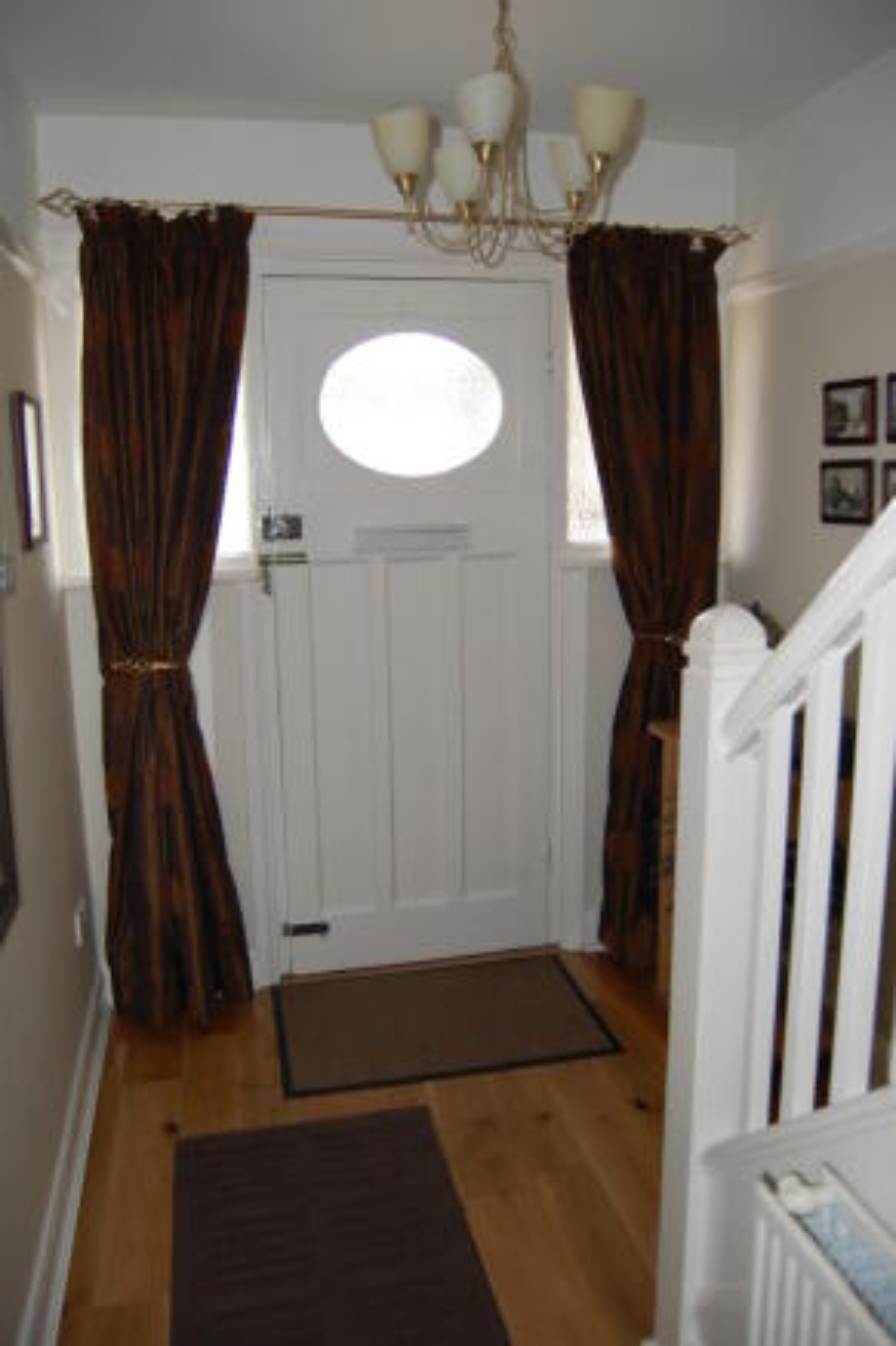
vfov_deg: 67.4
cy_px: 673
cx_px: 448
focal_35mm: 27
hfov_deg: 47.9
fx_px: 1009
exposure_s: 1/60
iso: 400
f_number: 3.5
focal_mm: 18
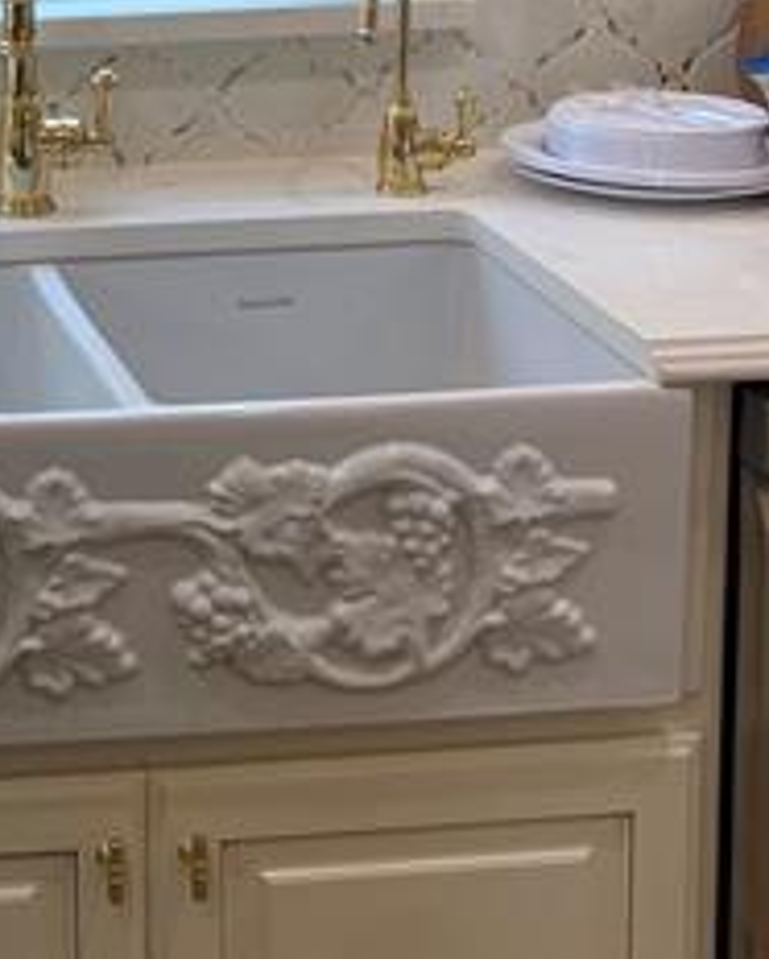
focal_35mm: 84
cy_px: 58
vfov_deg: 22.1
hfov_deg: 17.0
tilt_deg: -8.3
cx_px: -285
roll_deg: +3.7
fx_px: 2387
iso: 40
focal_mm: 4.25
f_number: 1.8
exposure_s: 1/120
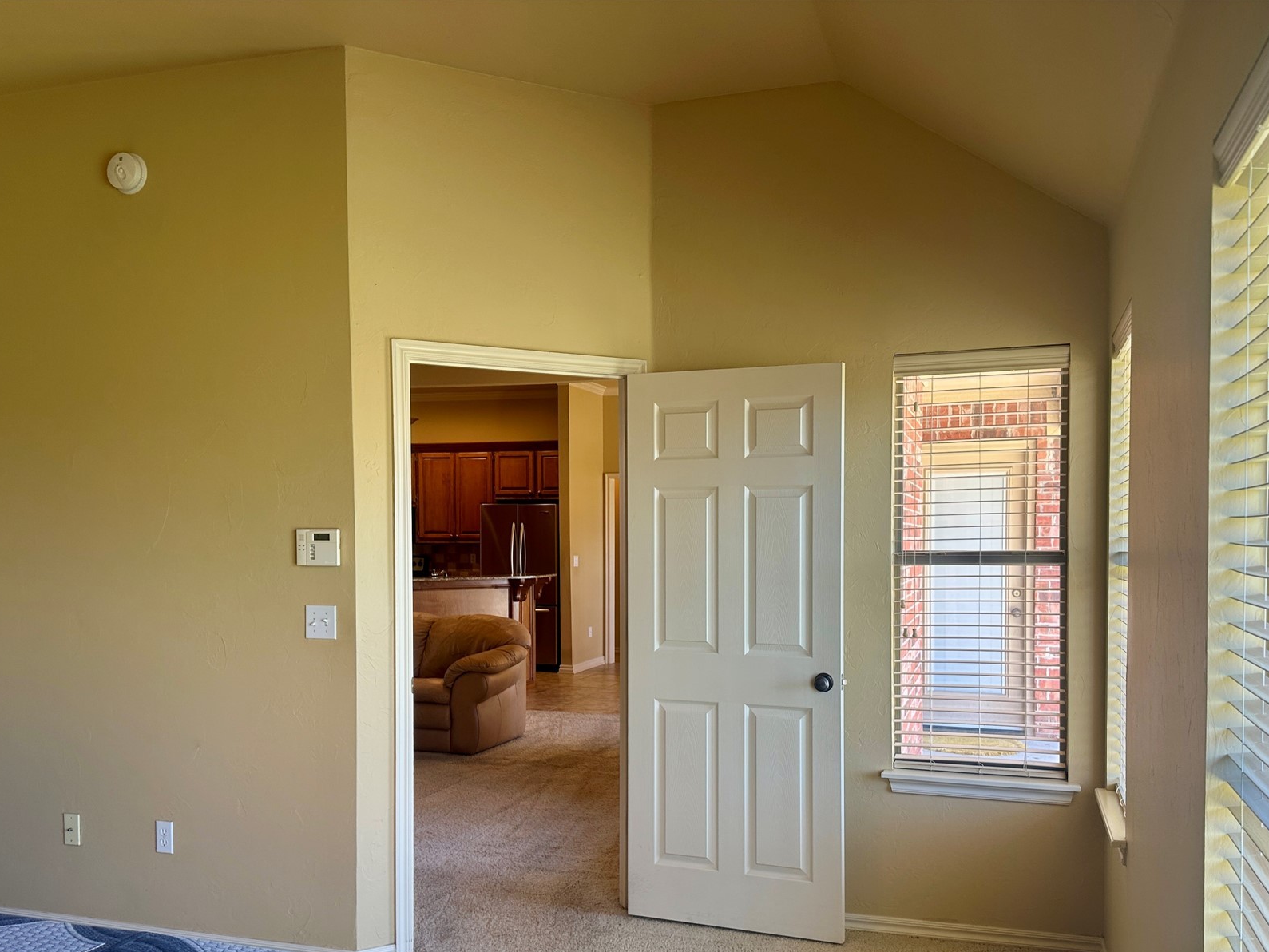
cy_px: 573
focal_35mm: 29
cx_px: 692
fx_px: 1063
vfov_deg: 47.9
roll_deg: -0.2
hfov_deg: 61.5
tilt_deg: -1.7
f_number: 1.78
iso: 80
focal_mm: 6.86
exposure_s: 1/120
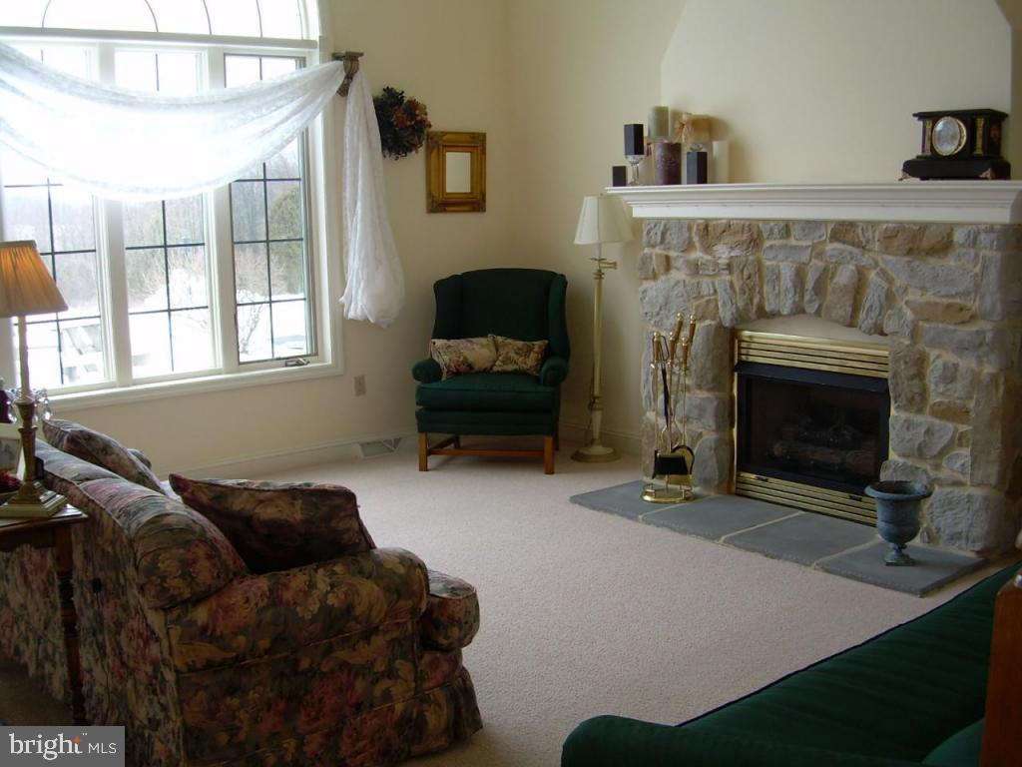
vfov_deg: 37.7
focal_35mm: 38
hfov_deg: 49.0
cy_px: 384
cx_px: 511
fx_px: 1122
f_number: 2.8
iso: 50
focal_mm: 6.3
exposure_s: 1/55
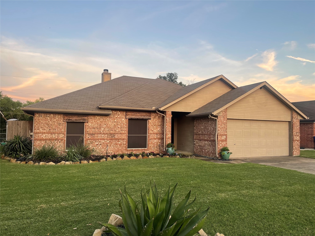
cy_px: 118
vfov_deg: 54.9
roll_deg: -1.1
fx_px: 227
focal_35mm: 25
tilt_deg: +2.1
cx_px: 158
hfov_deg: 69.4
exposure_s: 1/121
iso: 40
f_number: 1.6
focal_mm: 5.1
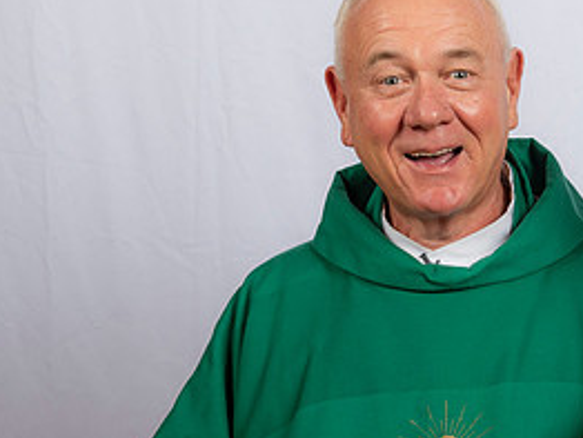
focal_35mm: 119
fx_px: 2006
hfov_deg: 16.2
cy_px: 313
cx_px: 579
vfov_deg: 12.4
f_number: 8
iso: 320
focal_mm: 56
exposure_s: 1/200
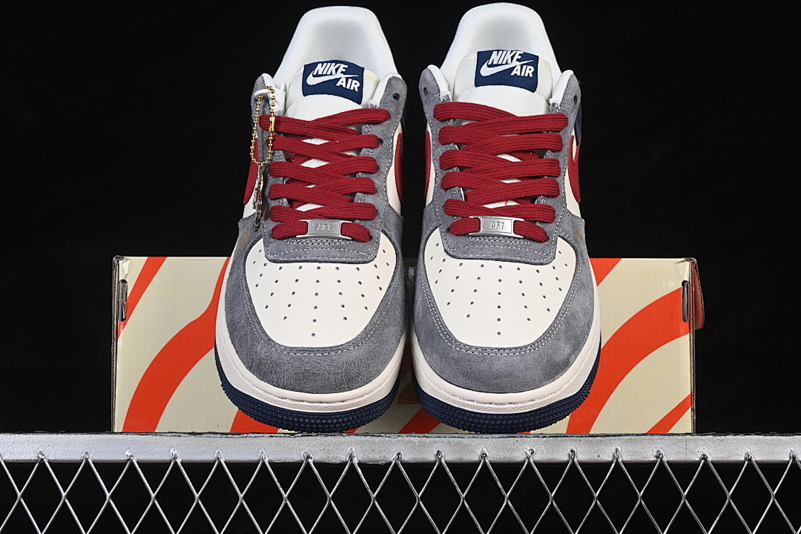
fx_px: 1669
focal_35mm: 75
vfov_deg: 18.2
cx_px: 400
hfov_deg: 27.0
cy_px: 267
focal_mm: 50
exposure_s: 1/80
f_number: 8
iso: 160
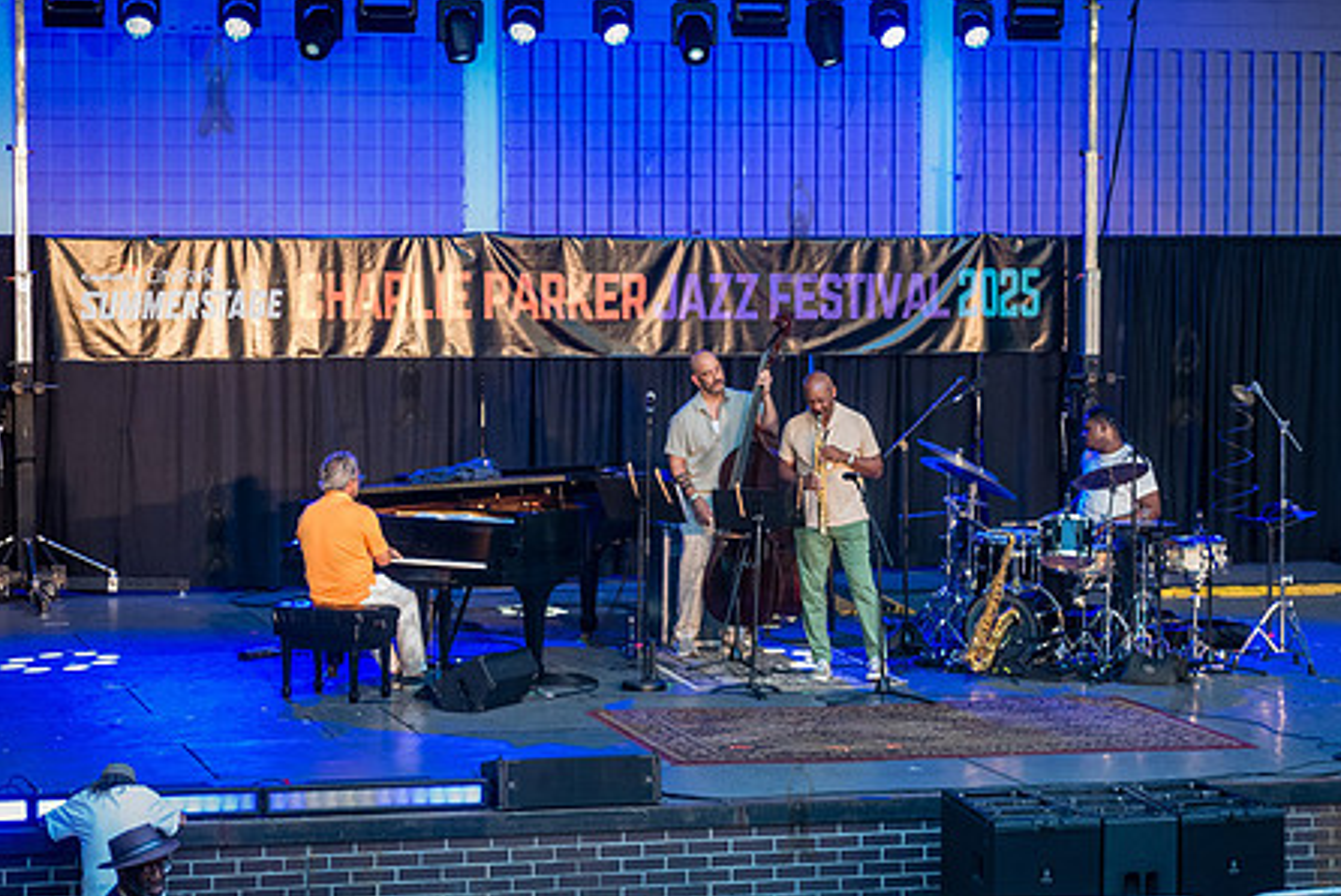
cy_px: 519
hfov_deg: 19.2
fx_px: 3951
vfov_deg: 12.9
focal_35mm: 106
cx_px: 797
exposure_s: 1/400
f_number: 4
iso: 3200
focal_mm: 80
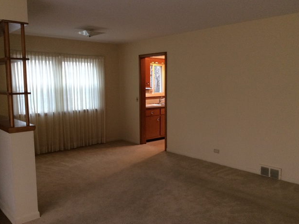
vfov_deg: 42.9
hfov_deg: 55.4
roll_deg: +0.7
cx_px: 149
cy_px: 113
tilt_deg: -7.1
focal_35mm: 33
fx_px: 285
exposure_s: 1/24
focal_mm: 3.3
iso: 100
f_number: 2.4
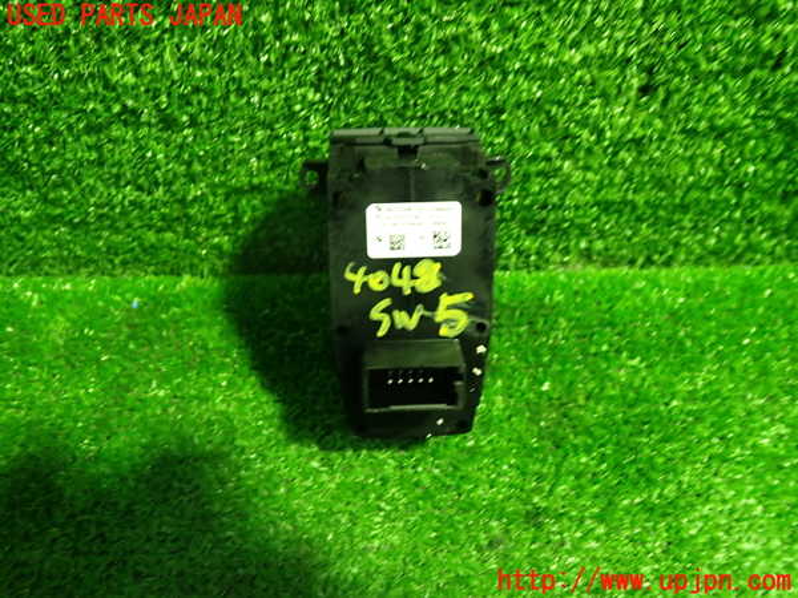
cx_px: 399
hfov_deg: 60.0
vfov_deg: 46.8
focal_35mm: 30
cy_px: 299
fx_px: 692
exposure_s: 1/30
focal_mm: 5.4
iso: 500
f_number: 2.3
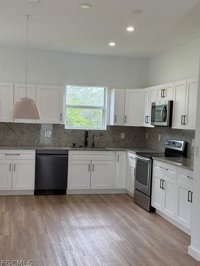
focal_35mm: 49
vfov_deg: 38.9
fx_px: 378
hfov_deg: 29.7
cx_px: 101
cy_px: 134
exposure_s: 1/120
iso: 100
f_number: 1.78
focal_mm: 6.76
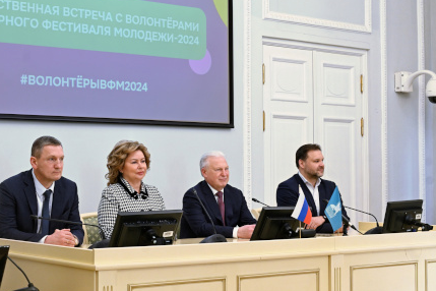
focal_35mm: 70
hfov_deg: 28.6
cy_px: 124
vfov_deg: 19.4
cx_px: 138
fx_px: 848
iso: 1600
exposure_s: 1/80
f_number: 5.6
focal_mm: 50
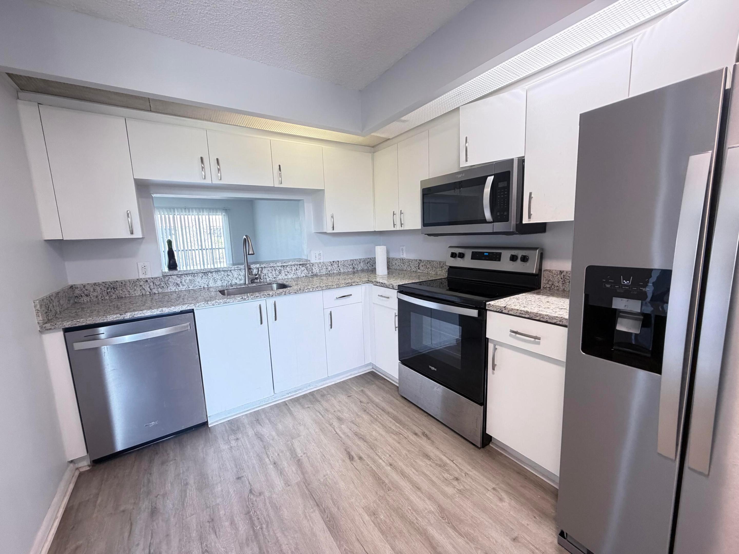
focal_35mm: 14
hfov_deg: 102.1
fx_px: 299
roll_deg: +2.4
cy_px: 277
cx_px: 370
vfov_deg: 85.7
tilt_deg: -7.1
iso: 320
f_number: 2.2
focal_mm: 2.22
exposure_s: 1/60
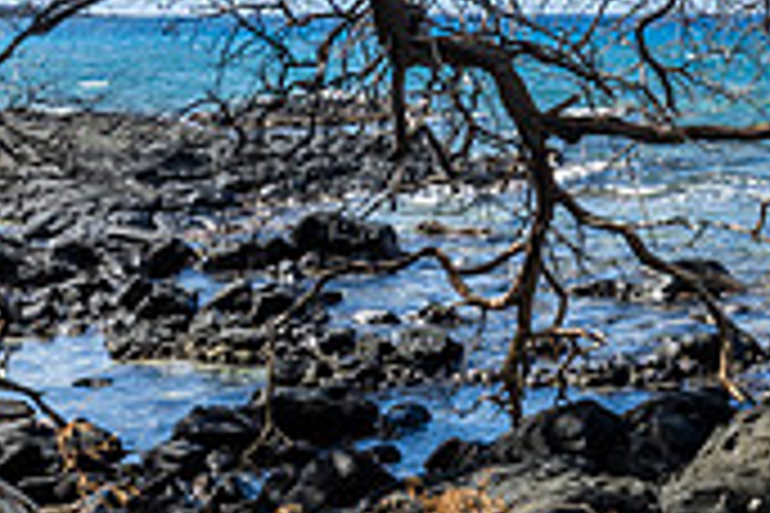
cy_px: 38
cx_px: 1058
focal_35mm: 86
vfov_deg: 15.7
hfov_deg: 21.0
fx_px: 1839
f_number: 18
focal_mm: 25
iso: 125
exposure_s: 1/80
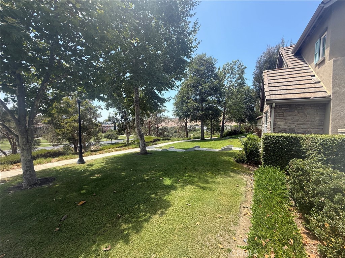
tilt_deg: -1.6
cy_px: 129
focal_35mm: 14
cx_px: 172
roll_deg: -1.1
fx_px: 140
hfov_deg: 102.1
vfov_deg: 85.7
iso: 50
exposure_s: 1/619
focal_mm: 2.22
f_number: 2.2
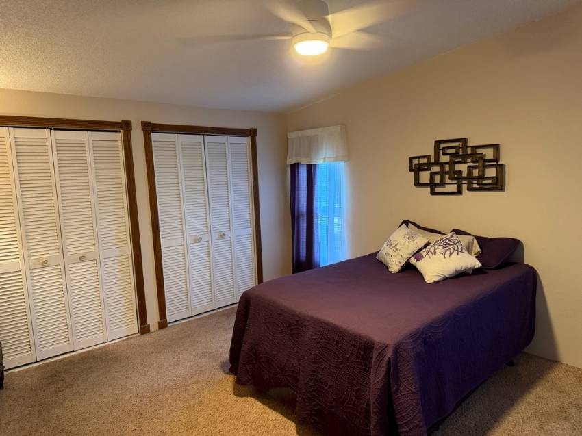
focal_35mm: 24
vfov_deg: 56.8
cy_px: 218
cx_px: 291
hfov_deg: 71.6
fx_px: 403
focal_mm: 6.76
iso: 500
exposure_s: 1/60
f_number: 1.78
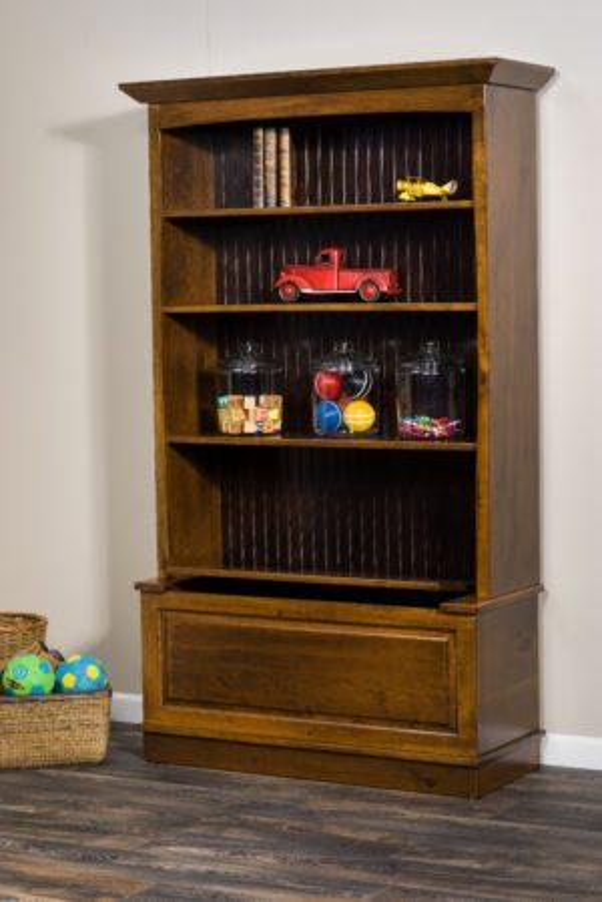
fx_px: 2157
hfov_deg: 15.9
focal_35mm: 86
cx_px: 301
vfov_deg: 23.6
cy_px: 451
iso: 200
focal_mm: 86
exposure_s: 1/2
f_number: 10
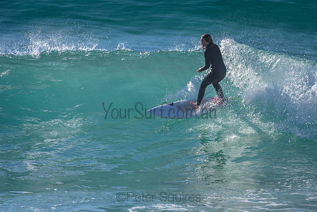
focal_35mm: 613
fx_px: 5397
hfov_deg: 3.4
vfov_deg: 2.2
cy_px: 88
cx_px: 194
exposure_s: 1/2000
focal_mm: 500
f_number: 5.6
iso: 160
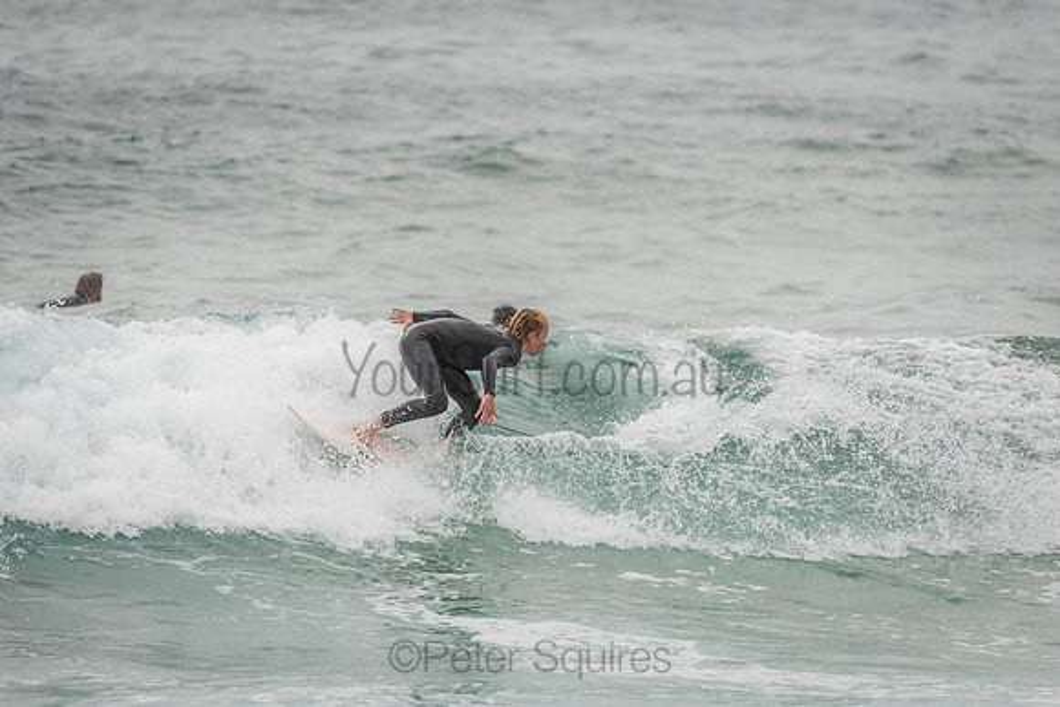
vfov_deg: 2.8
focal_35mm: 500
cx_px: 530
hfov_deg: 4.1
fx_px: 14725
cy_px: 354
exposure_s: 1/2000
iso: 280
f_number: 5.6
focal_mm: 500
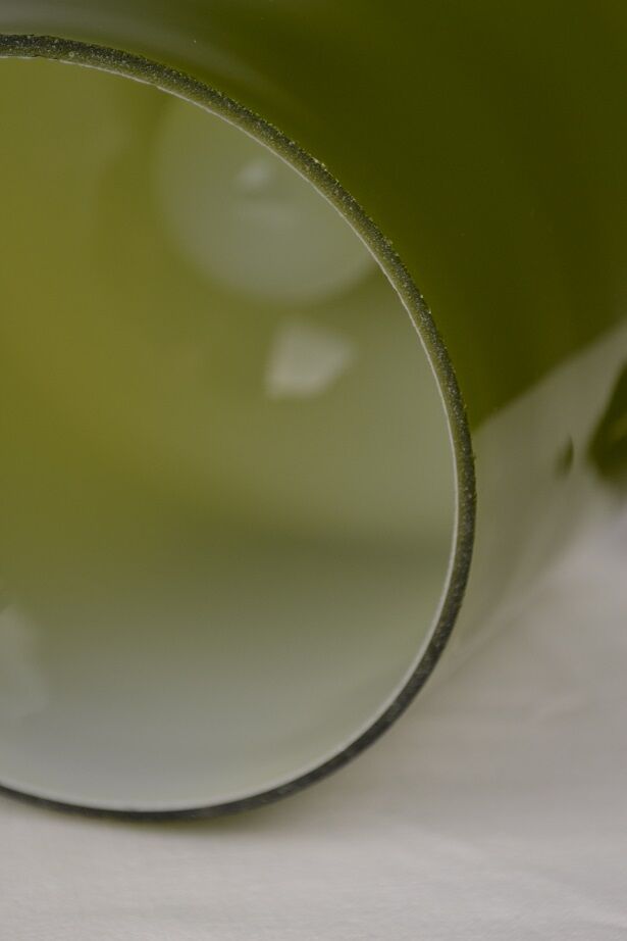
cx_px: 314
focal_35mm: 82
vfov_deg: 24.6
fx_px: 2154
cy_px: 470
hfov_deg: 16.6
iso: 400
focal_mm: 55
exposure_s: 1/125
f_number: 5.6
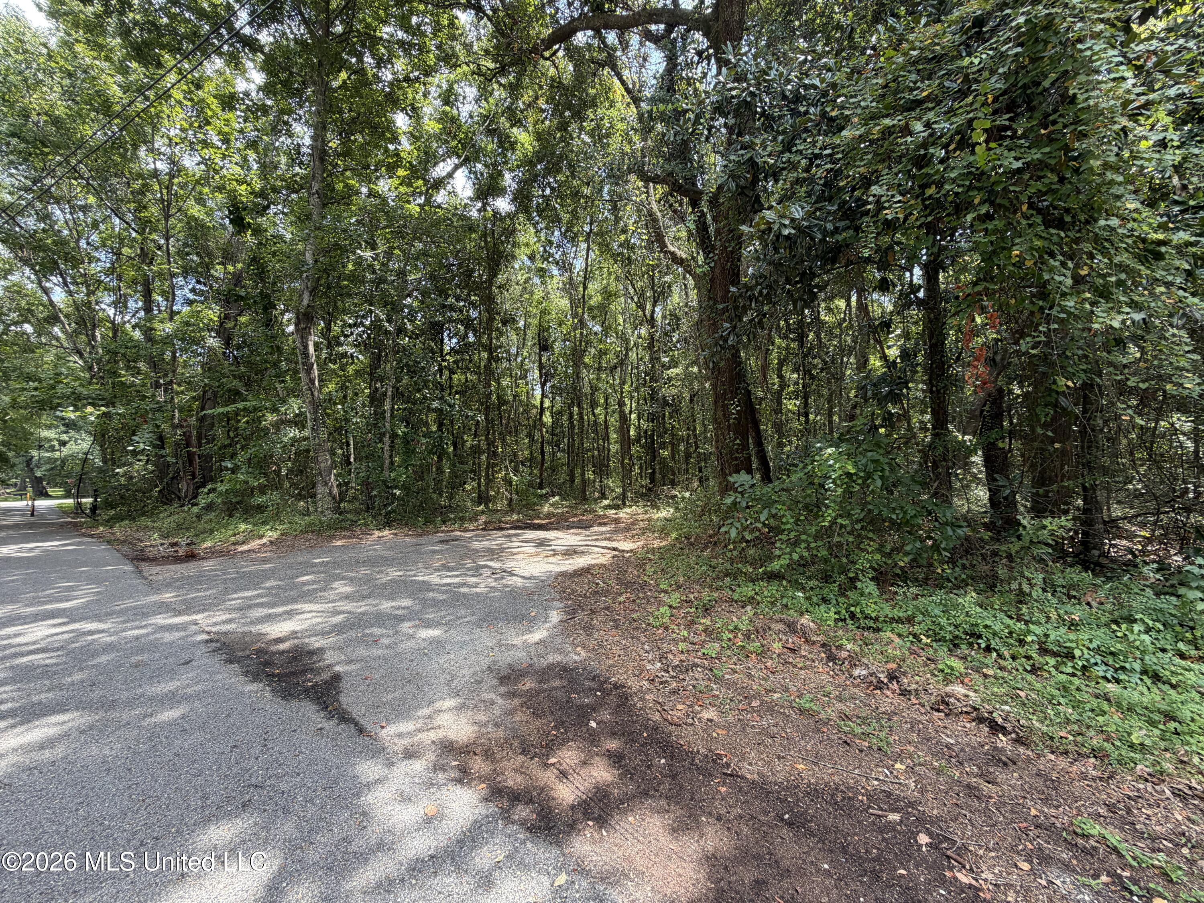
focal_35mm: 14
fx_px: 487
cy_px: 452
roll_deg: +1.5
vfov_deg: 85.7
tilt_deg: +2.9
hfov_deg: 102.1
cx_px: 602
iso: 40
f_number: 2.2
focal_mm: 2.22
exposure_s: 1/151
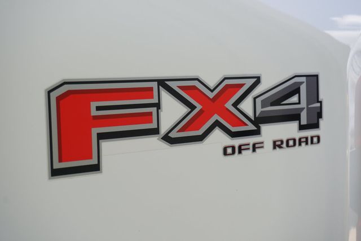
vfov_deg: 21.6
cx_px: 180
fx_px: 632
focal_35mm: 63
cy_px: 120
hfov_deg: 31.9
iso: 100
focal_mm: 42
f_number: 6.3
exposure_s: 1/80
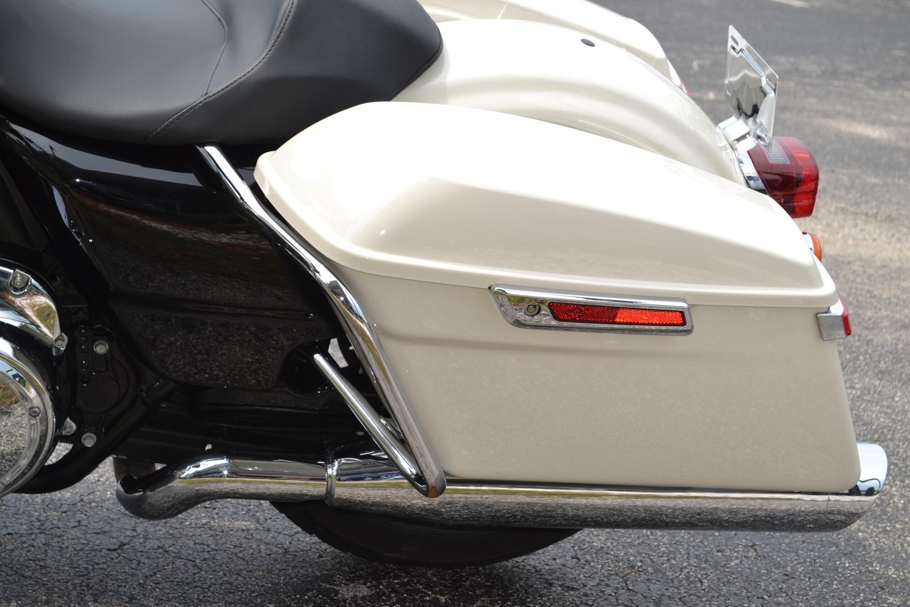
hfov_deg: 26.0
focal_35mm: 78
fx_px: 1971
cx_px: 455
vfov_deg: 17.5
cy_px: 304
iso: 100
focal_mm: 52
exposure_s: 1/200
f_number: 8
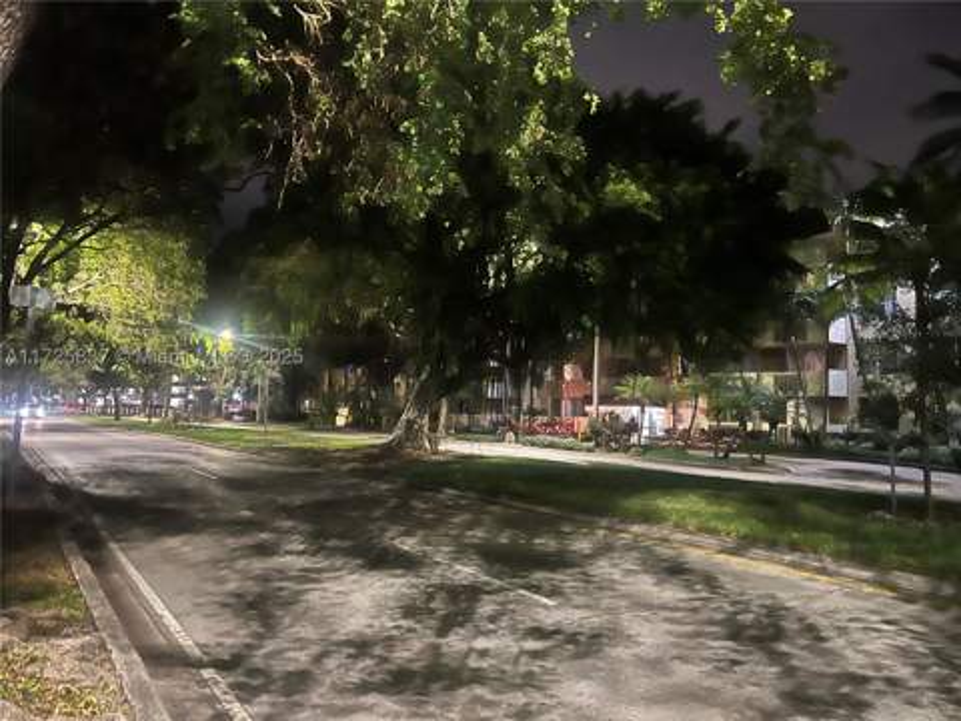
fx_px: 722
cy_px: 360
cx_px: 480
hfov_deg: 67.3
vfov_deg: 53.1
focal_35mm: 26
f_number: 1.5
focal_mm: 5.7
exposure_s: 1/17
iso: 1000
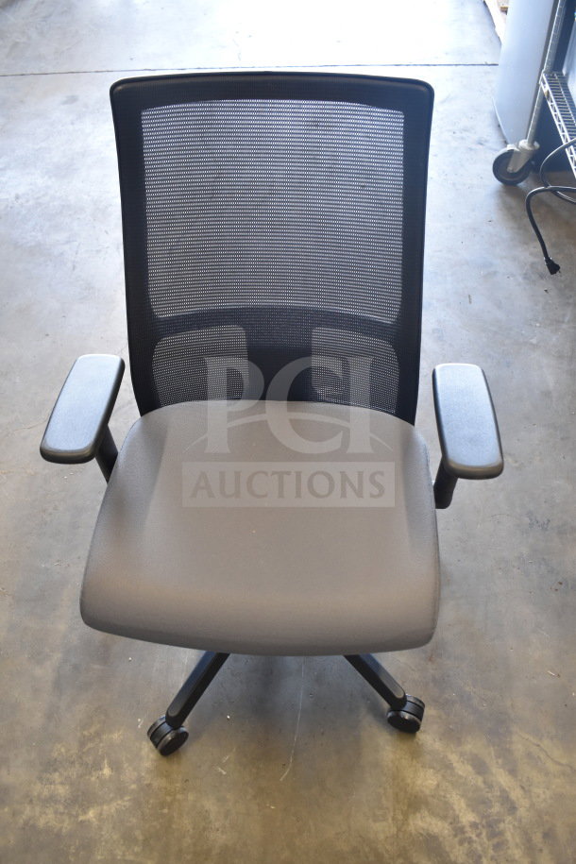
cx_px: 288
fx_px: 792
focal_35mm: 33
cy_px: 432
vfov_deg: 57.2
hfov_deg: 40.0
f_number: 3.8
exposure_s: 1/30
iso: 900
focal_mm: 22
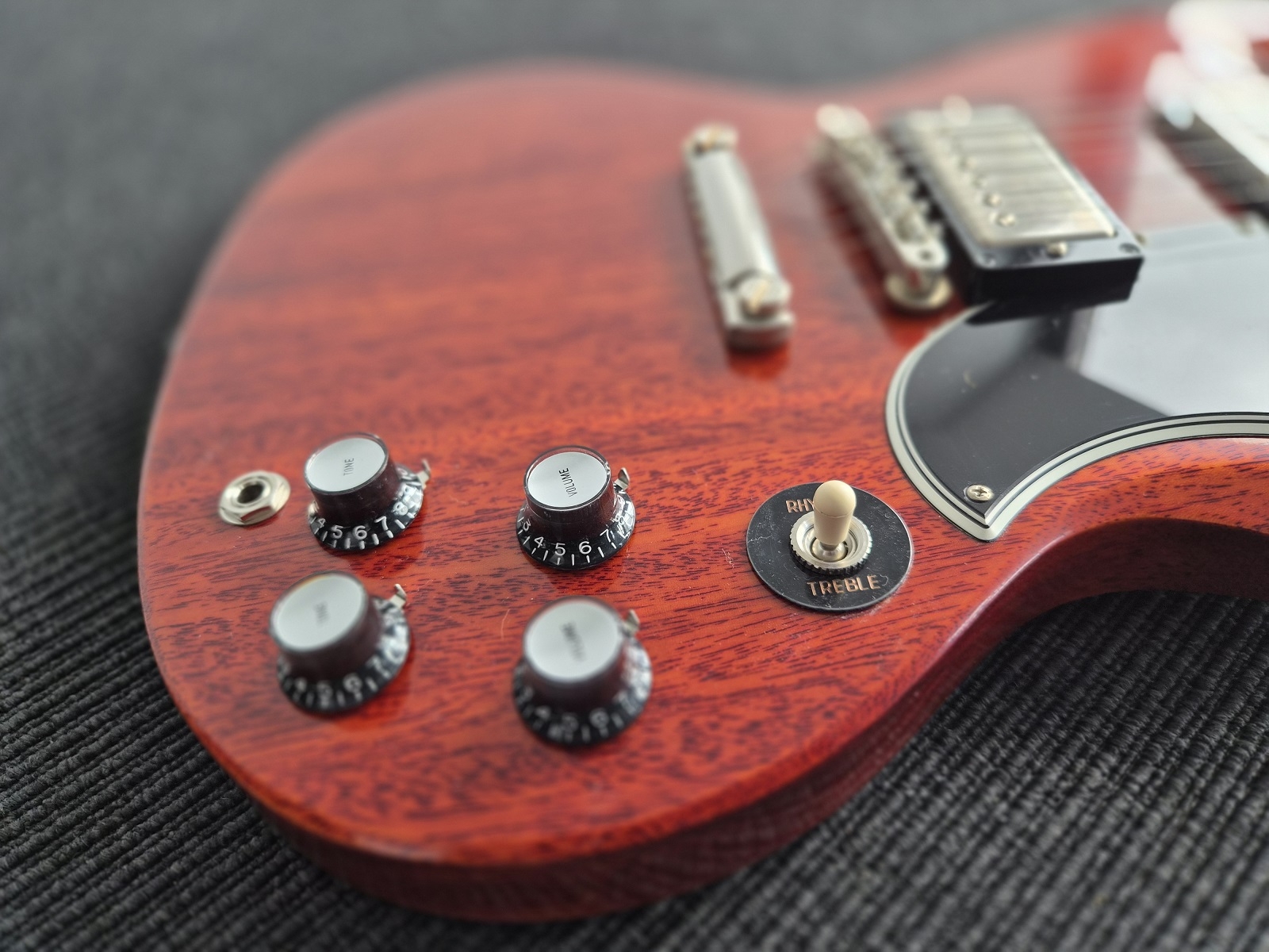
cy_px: 476
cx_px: 634
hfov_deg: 73.9
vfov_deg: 58.9
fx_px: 843
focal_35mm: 23
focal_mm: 5.4
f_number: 1.8
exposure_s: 1/180
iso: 125
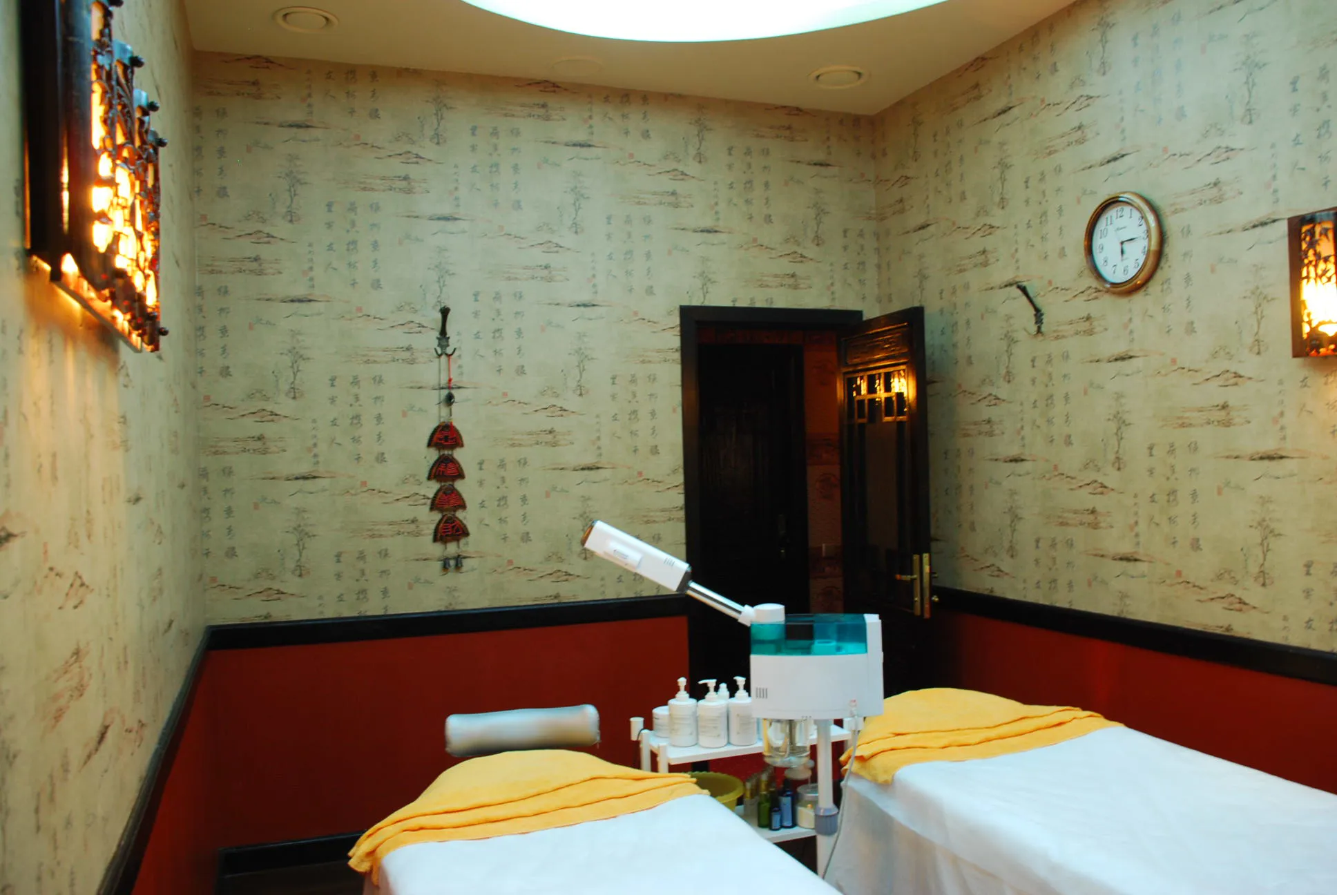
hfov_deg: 67.3
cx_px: 668
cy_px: 448
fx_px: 1004
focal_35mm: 27
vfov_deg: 48.0
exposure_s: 1/3
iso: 400
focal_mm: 18
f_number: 5
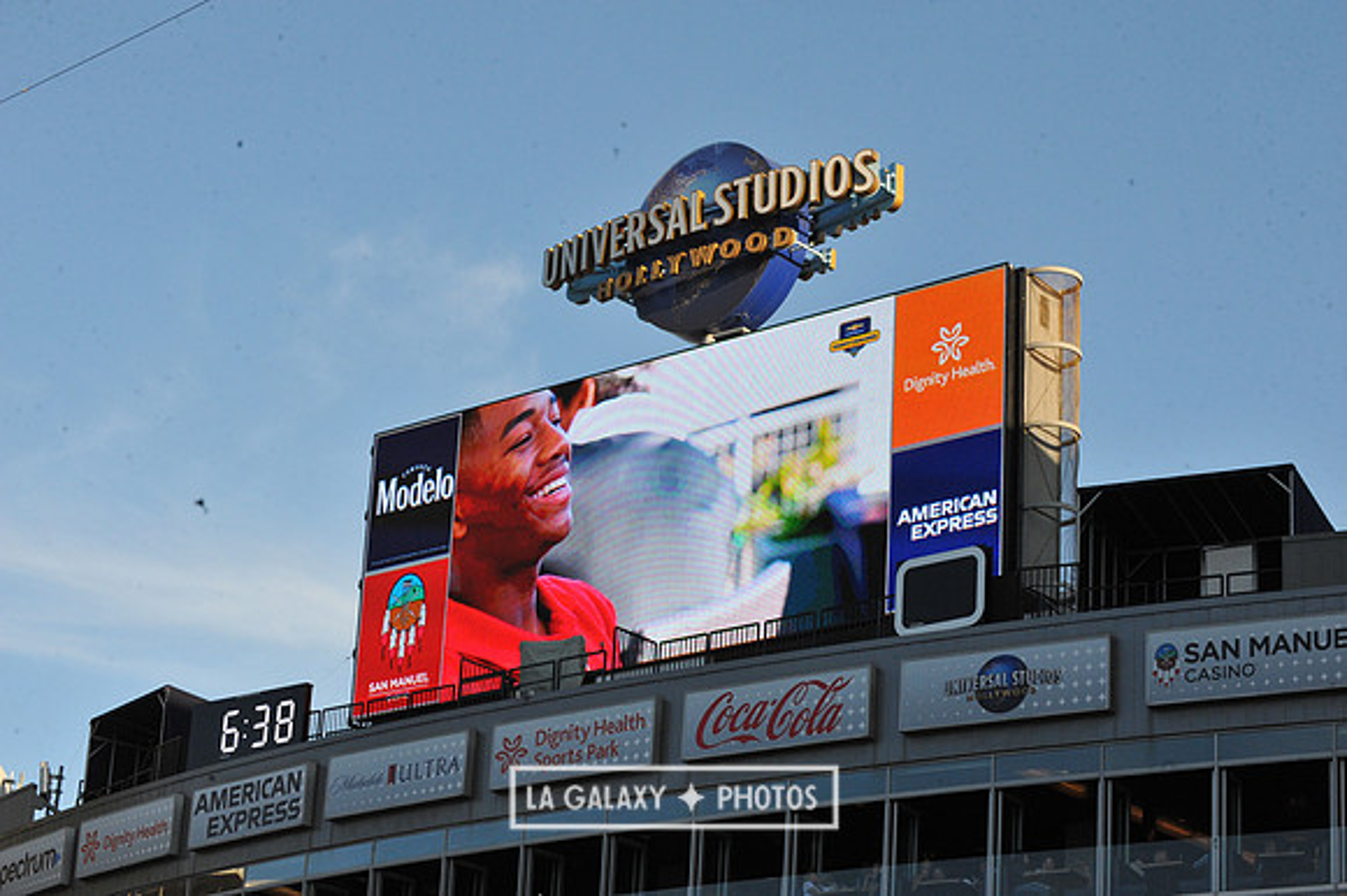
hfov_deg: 23.7
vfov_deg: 15.9
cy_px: 448
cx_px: 674
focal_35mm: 86
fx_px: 3216
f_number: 16
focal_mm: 86
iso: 1600
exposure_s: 1/1000
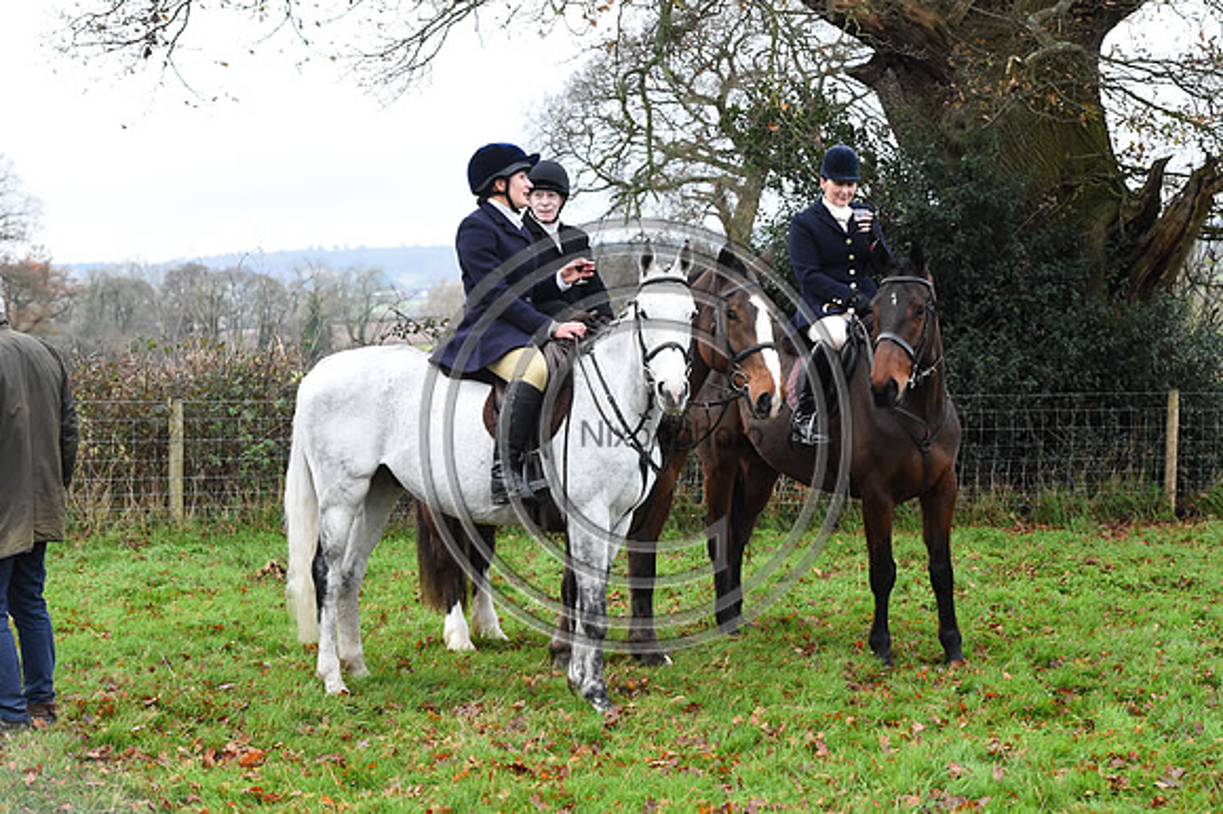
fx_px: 2377
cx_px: 612
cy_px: 407
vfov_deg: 19.4
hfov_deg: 28.9
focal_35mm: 70
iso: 3200
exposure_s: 1/1000
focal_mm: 70
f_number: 5.6
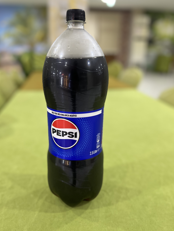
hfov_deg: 48.2
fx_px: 194
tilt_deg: -19.2
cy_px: 120
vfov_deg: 61.6
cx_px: 80
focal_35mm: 29
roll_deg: +0.3
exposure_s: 1/50
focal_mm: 5.7
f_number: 1.5
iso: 160
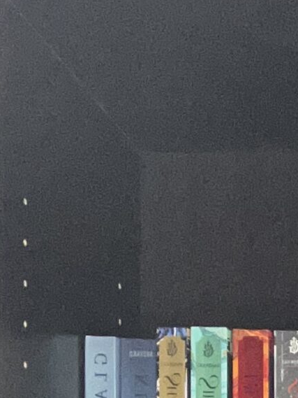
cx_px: 657
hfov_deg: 9.9
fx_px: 1549
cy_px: 865
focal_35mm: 135
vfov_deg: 12.4
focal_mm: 2.69
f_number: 1.9
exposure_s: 1/60
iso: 200
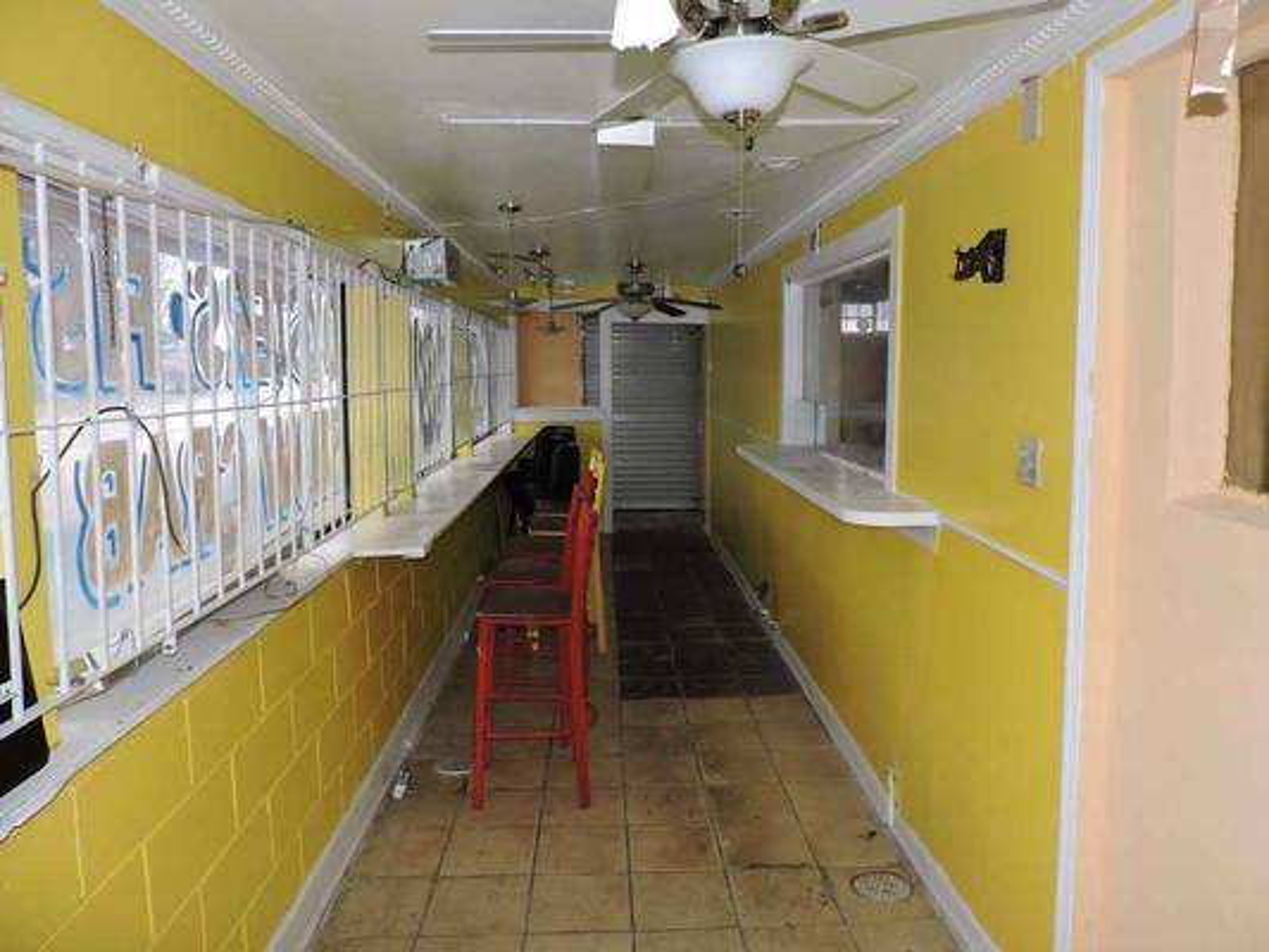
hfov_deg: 71.6
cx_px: 634
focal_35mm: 24
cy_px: 476
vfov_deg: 56.8
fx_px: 880
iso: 200
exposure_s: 1/30
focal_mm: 4.3
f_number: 3
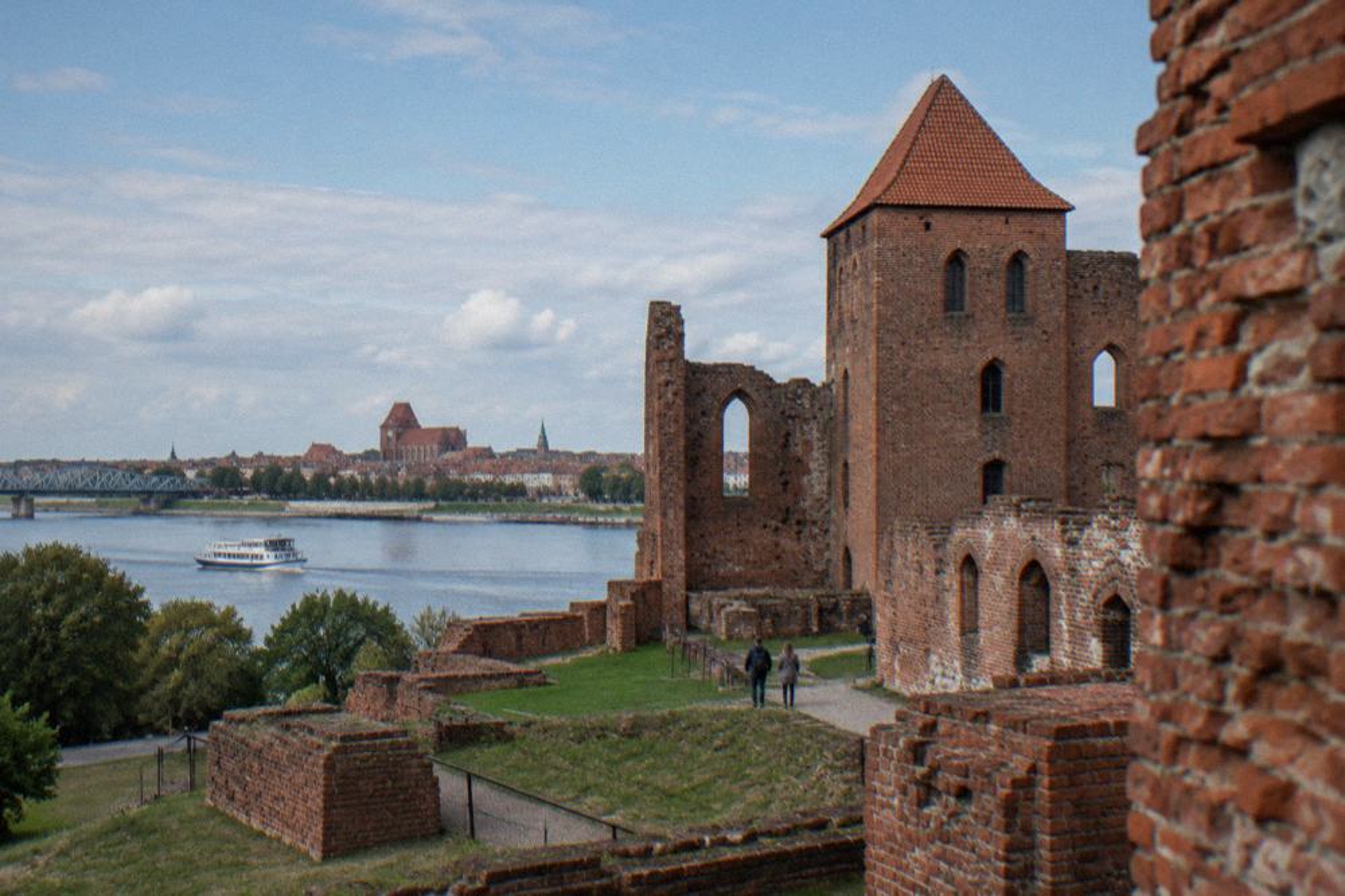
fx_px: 1755
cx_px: 672
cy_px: 448
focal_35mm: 47
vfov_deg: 28.6
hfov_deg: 41.9
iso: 500
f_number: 10
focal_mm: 47
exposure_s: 1/250
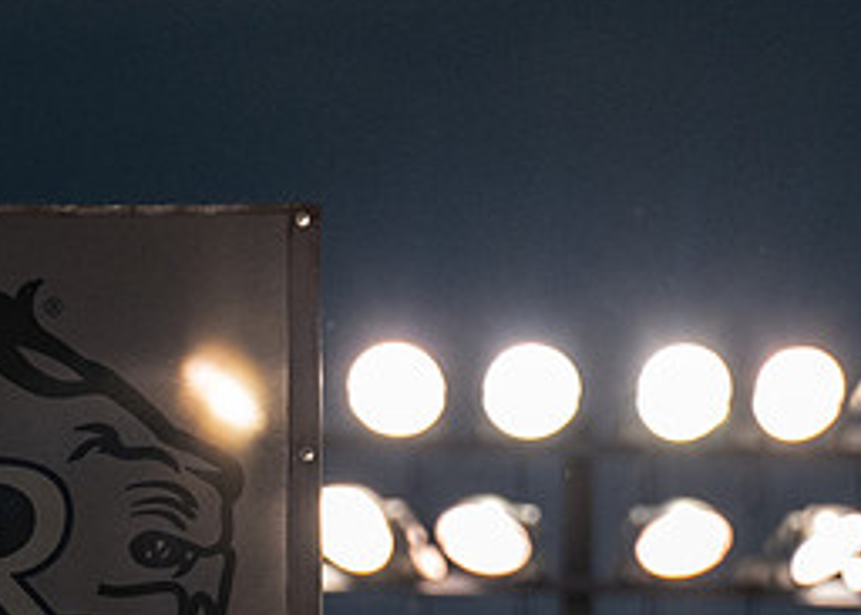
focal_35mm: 1353
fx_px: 33094
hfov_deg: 1.5
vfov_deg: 1.1
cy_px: 475
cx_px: 59
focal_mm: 200
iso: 250
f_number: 2.8
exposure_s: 1/250
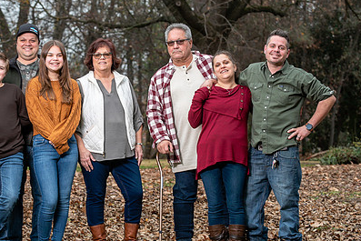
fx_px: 1976
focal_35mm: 197
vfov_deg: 7.0
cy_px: 129
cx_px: 117
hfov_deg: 10.4
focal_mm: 135
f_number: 4
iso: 200
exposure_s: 1/125
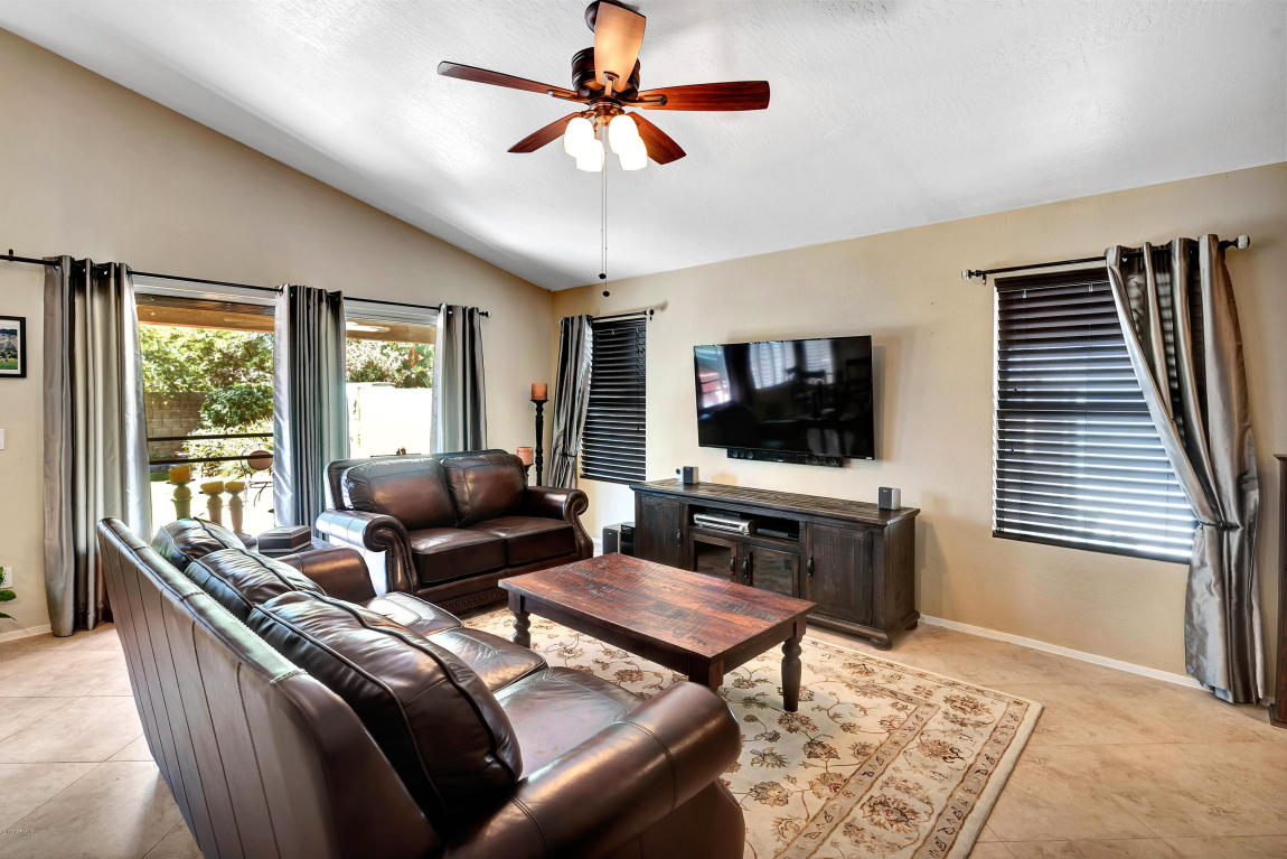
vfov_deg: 70.5
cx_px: 644
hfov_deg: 93.3
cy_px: 430
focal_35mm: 17
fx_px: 608
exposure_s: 1/20
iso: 320
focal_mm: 17
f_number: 7.1
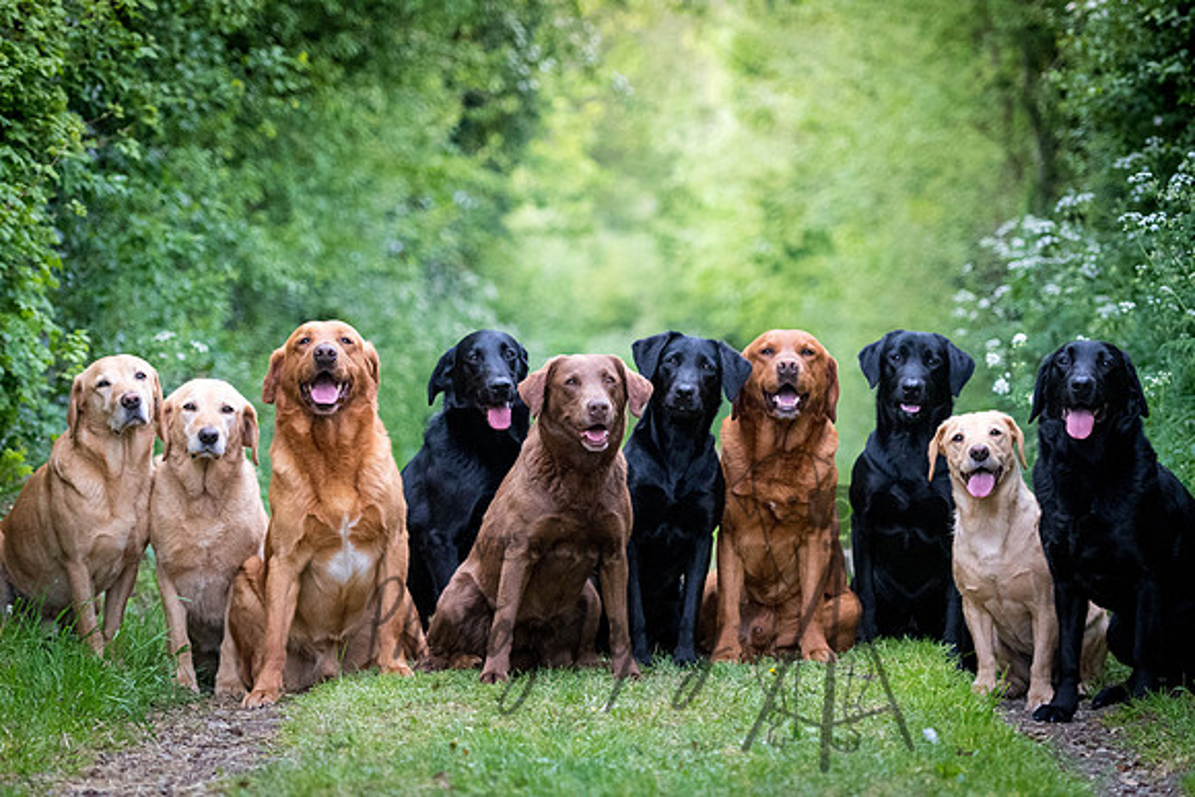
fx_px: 4582
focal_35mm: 138
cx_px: 598
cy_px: 398
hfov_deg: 14.9
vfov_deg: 9.9
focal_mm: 92
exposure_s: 1/800
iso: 5000
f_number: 2.8
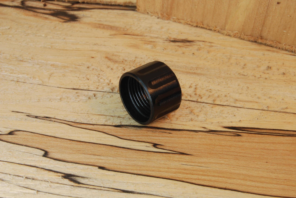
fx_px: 679
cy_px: 99
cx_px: 148
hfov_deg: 24.6
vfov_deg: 16.6
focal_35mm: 82
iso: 200
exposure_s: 1/10
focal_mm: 55
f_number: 22
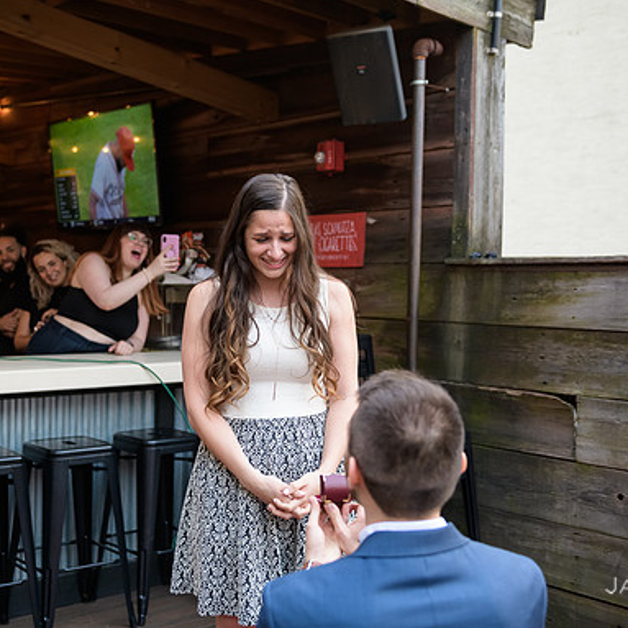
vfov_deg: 37.6
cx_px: 287
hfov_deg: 37.5
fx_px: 924
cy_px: 312
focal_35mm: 45
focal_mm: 35
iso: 1000
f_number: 3.2
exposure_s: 1/250
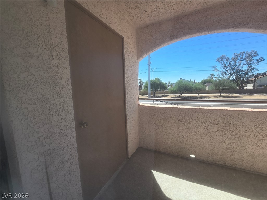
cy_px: 100
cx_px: 134
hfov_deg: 106.2
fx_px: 100
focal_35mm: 13
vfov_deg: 89.9
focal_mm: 2.2
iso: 50
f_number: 2.2
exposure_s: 1/1061
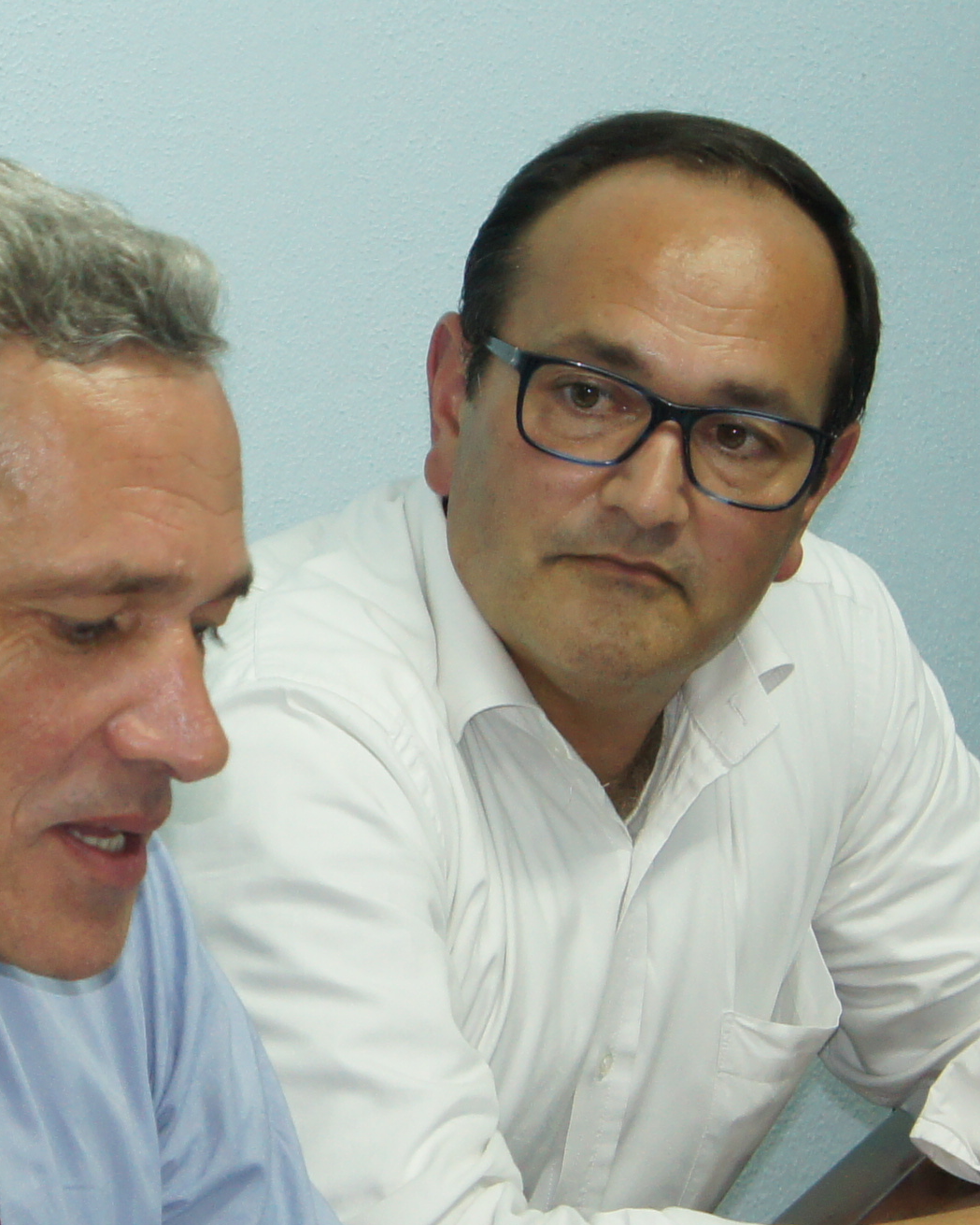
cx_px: -118
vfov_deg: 11.8
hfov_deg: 9.4
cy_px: 827
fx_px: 5896
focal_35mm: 163
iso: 640
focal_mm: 33
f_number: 4.5
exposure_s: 1/60
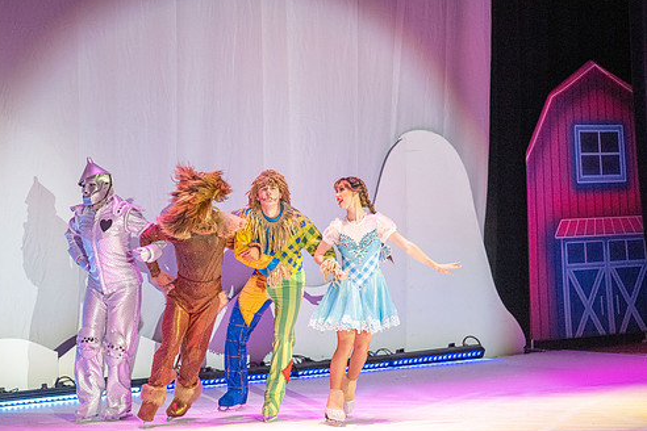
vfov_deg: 5.8
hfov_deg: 8.7
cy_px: 240
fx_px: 4241
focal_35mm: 236
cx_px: 267
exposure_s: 1/800
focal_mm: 200
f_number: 2.8
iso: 4000
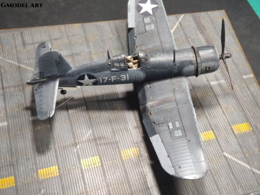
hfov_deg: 36.8
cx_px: 130
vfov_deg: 28.0
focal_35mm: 52
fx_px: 391
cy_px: 98
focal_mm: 5.55
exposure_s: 1/50
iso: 246
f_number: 2.4
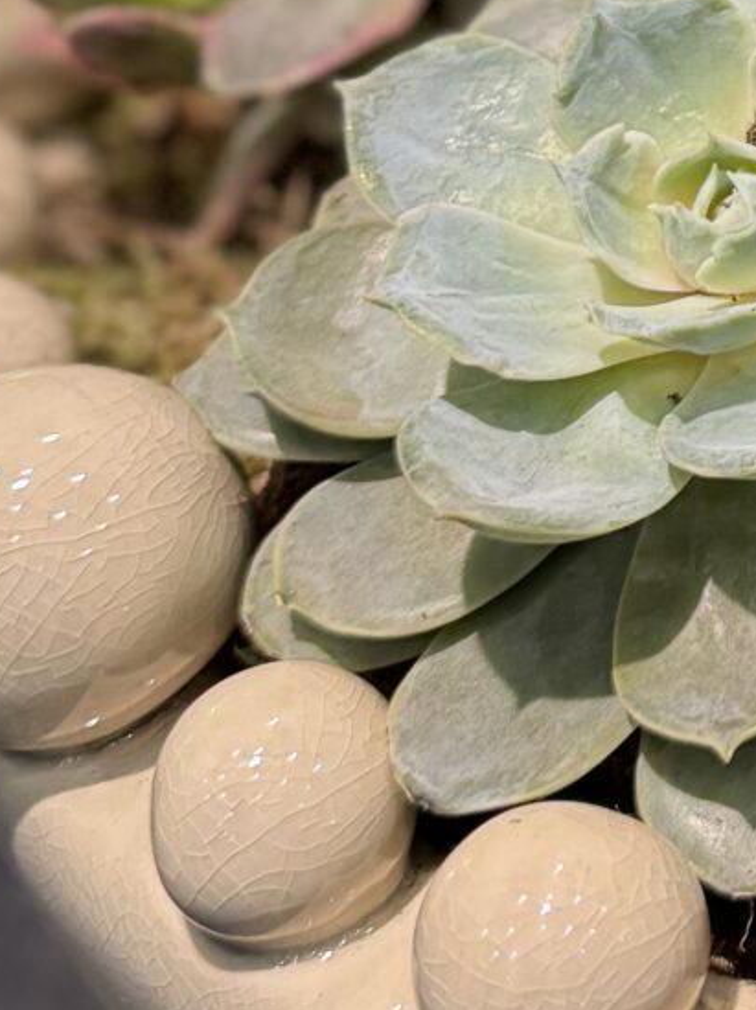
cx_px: 1475
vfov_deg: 16.7
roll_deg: +2.3
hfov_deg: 11.9
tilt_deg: -28.9
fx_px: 3265
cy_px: -248
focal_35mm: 112
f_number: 1.78
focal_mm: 6.76
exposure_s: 1/100
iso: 200
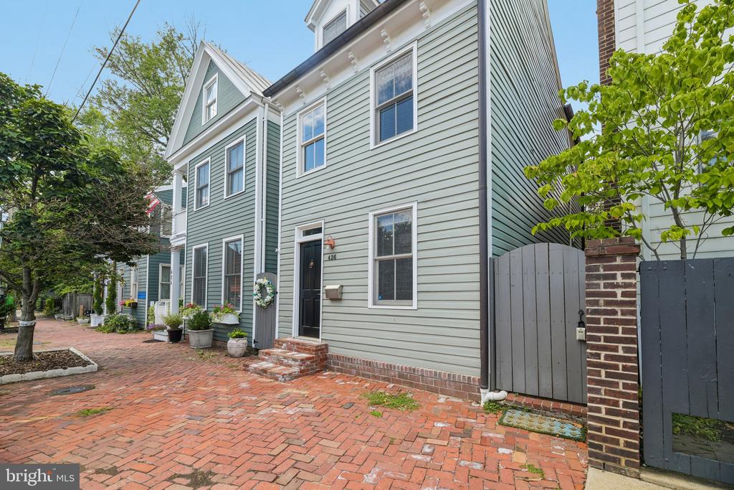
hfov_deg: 104.2
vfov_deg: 81.2
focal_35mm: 14
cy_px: 245
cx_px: 367
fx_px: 285
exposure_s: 1/60
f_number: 8
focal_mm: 14
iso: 100
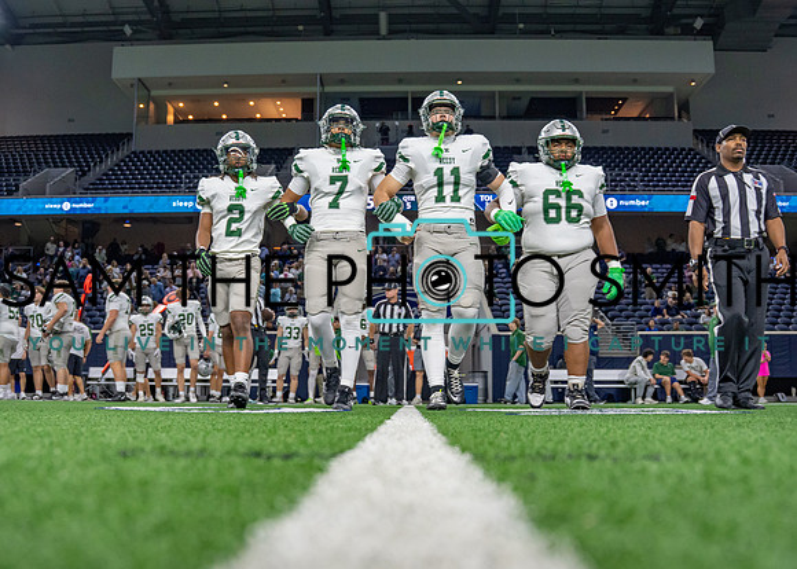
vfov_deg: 39.7
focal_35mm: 35
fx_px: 787
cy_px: 307
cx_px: 382
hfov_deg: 53.7
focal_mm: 24
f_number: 2.8
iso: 1600
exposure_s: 1/640
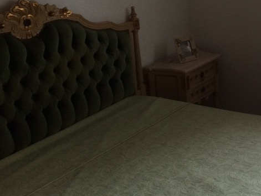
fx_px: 475
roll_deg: +0.8
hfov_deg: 28.2
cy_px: 17
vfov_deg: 22.7
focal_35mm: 63
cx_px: 279
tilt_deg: -13.1
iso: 160
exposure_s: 1/33
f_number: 2.2
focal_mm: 4.15
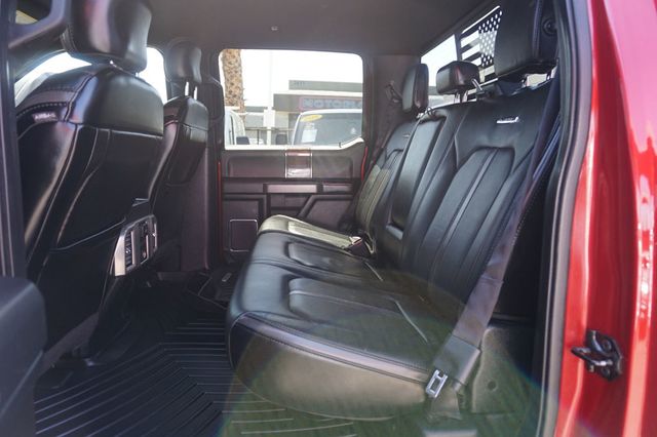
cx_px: 328
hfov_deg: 73.8
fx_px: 438
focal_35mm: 24
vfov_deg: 53.1
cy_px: 218
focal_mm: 16
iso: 200
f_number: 4
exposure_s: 1/60
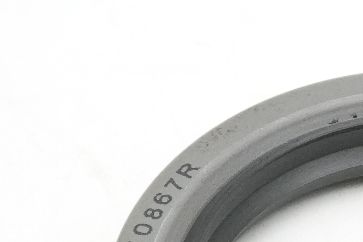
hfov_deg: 10.9
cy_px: 294
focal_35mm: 183
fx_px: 1848
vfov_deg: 7.4
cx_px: 499
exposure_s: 1/160
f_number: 11
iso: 3200
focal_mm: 27
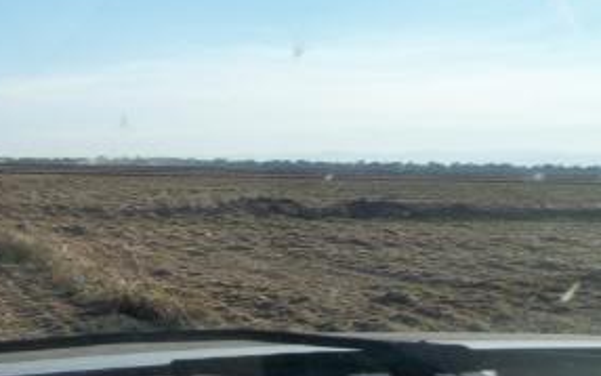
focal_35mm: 76
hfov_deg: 26.4
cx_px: 86
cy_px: 174
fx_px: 1245
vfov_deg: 17.2
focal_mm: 5.7
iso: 80
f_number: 8.8
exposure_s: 1/160
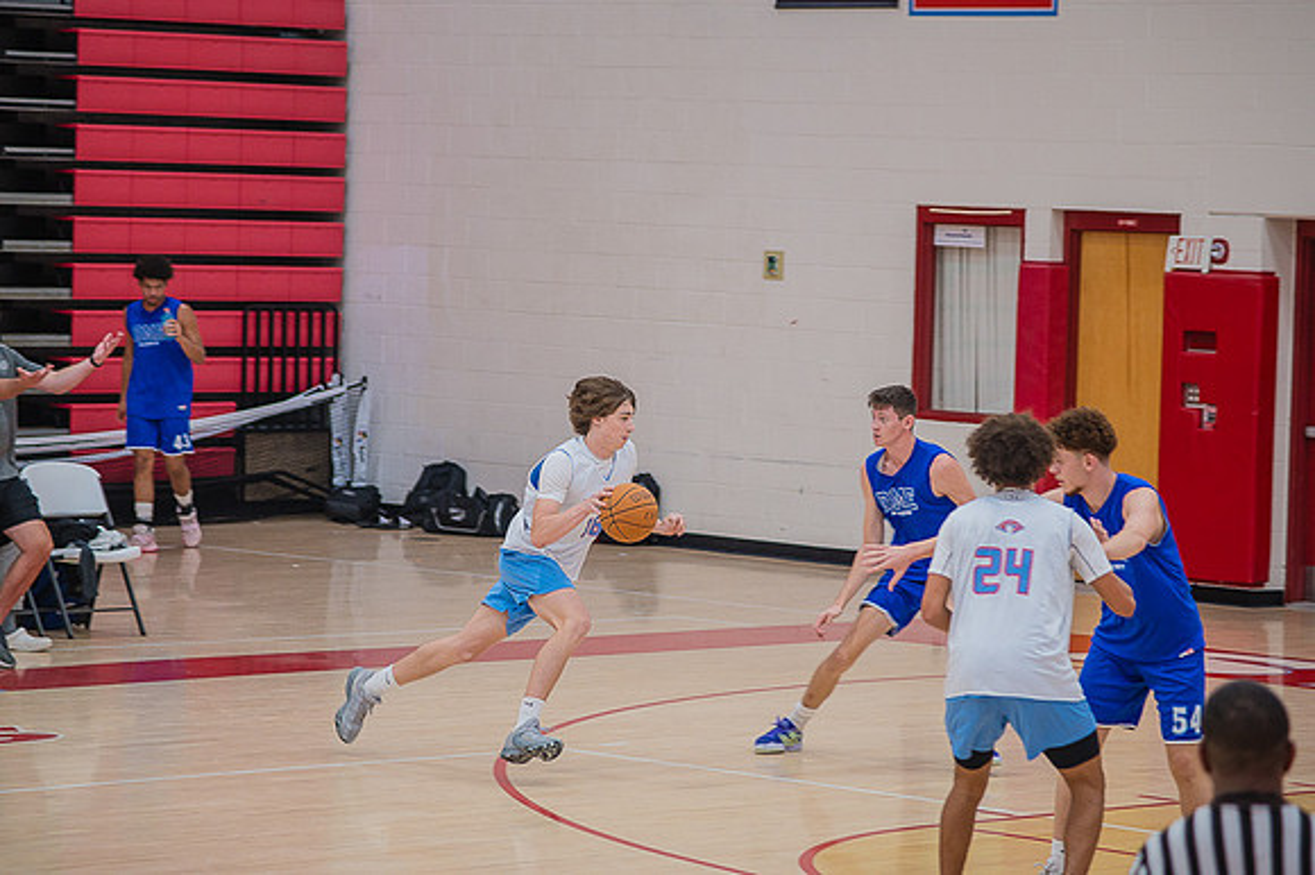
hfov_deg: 13.7
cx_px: 658
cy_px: 438
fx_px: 5476
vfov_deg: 9.1
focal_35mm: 150
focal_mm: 150
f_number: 5
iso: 1000
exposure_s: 1/250
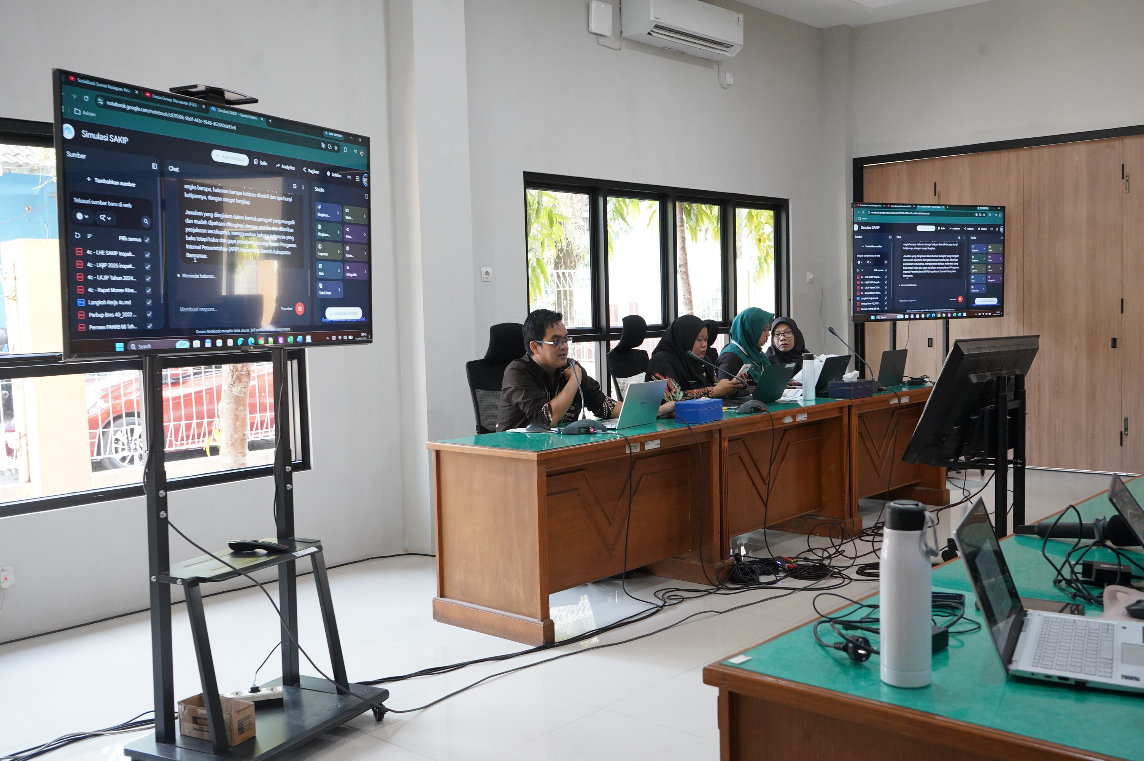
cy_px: 380
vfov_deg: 39.9
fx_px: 1048
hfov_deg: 57.3
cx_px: 572
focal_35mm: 33
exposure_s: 1/80
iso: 5000
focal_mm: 33
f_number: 8
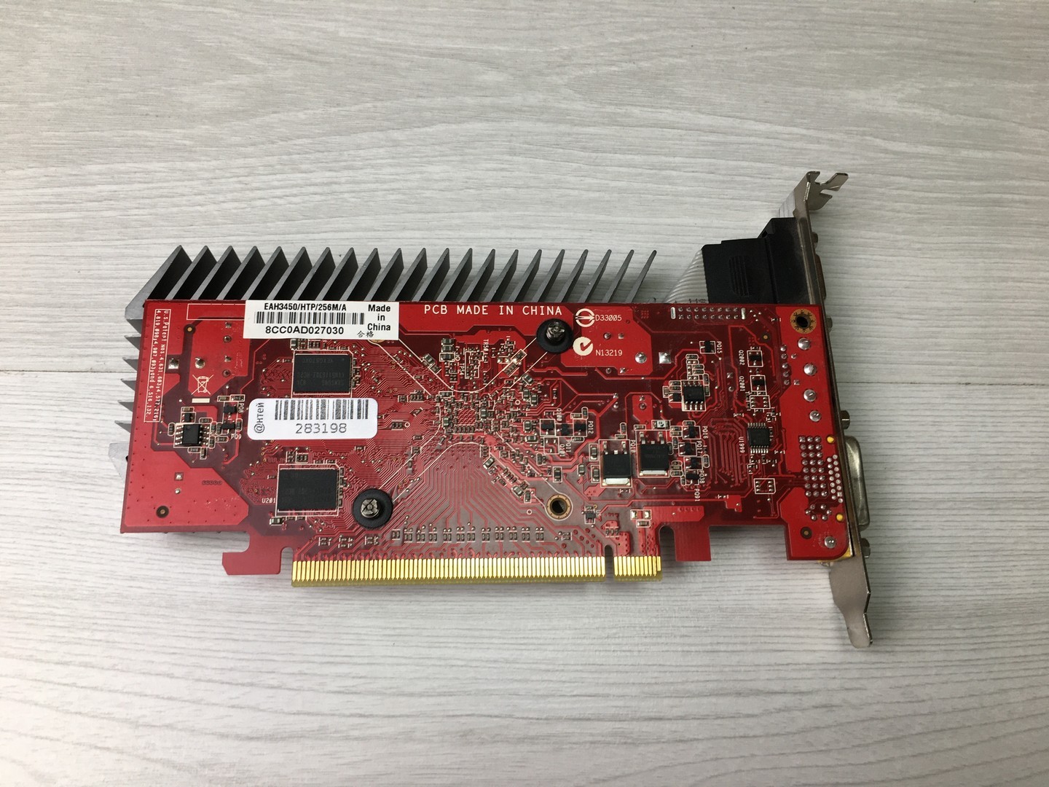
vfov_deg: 48.2
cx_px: 524
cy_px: 394
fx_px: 879
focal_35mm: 29
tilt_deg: -71.4
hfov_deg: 61.7
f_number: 2.2
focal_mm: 4.15
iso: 32
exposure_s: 1/100
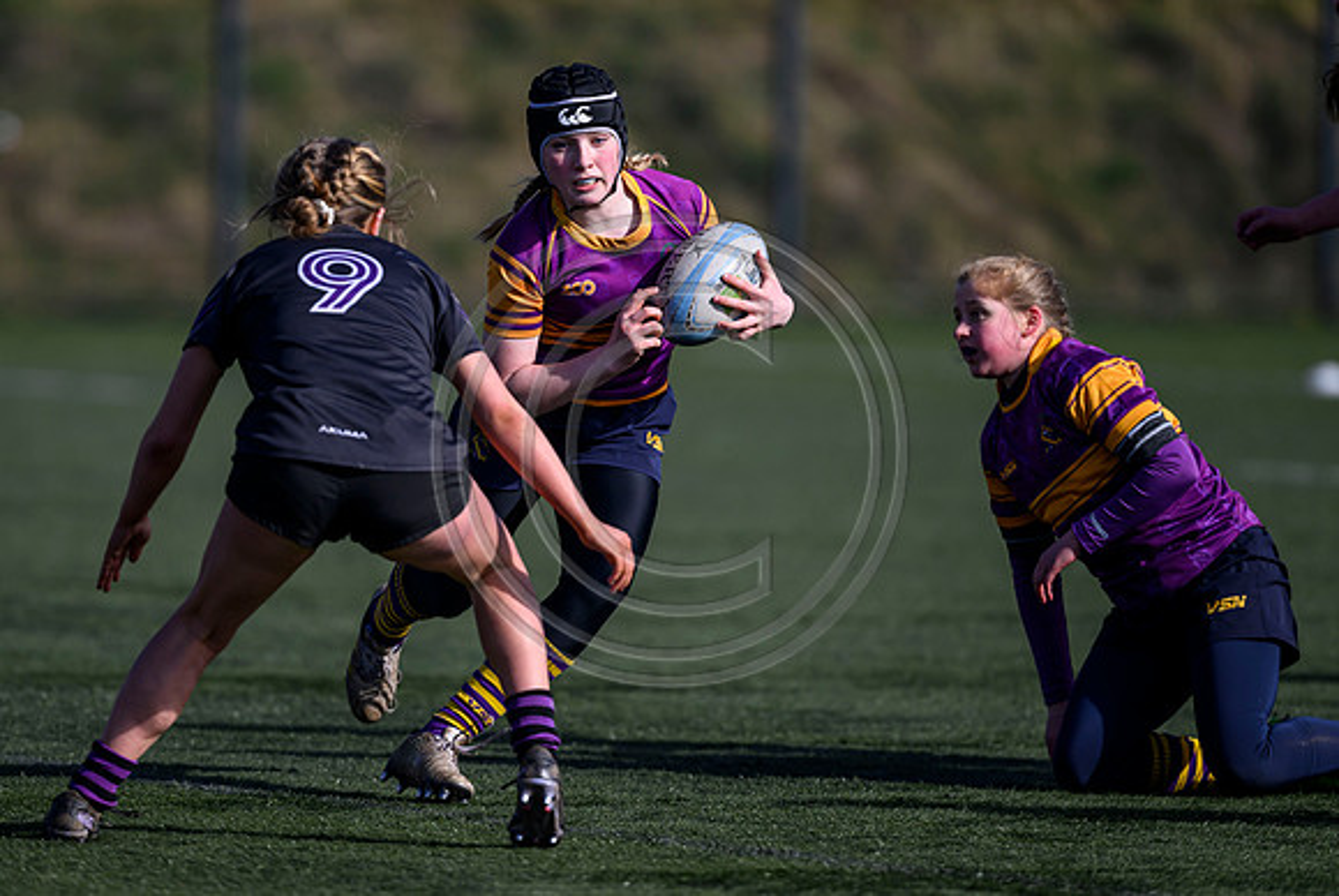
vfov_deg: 2.8
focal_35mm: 494
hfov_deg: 4.2
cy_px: 439
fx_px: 18384
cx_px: 511
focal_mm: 400
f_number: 3.2
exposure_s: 1/4000
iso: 200
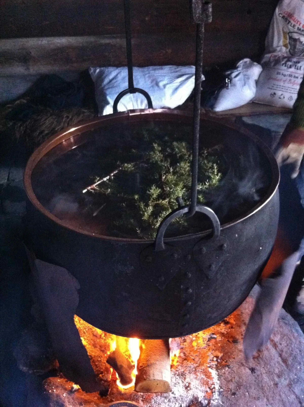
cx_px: 152
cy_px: 204
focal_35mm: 35
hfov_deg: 40.6
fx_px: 411
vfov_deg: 52.7
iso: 1000
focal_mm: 3.85
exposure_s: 1/15
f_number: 2.8
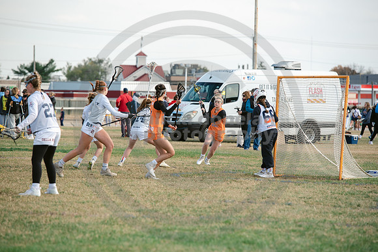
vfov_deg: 6.9
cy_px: 126
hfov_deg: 10.3
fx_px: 2100
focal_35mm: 200
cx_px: 189
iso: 250
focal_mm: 200
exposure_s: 1/1250
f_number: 4.5
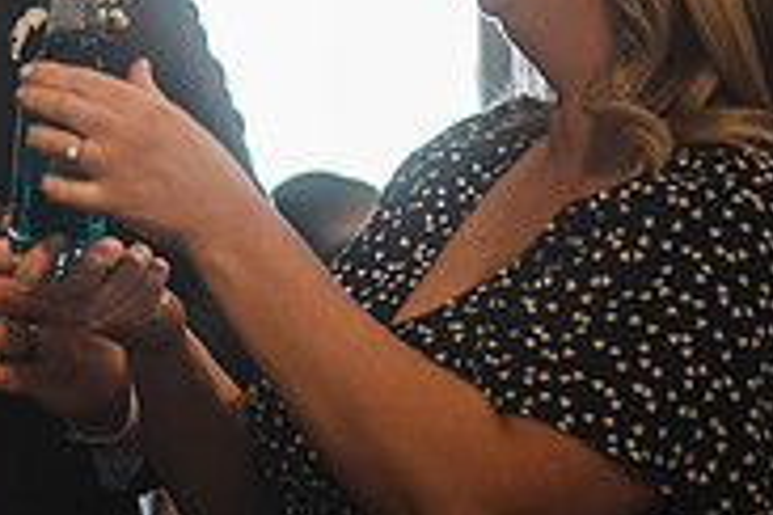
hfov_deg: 7.6
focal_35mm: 269
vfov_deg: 5.1
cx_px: -186
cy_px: -186
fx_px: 5776
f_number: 2
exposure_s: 1/200
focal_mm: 85
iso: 1600
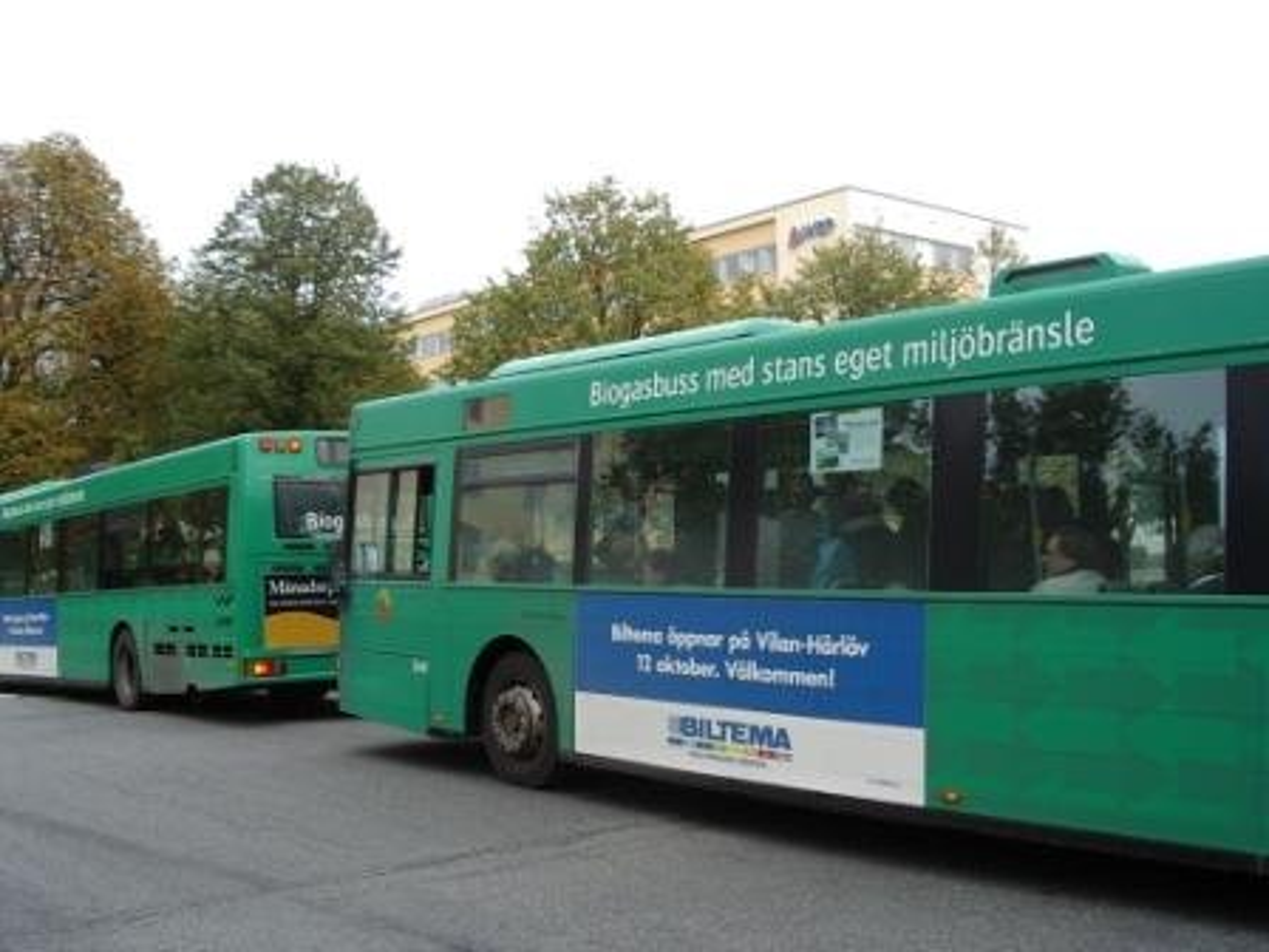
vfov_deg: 37.7
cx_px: 634
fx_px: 1393
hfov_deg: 49.0
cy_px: 476
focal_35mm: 38
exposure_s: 1/60
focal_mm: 5.8
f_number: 4.8
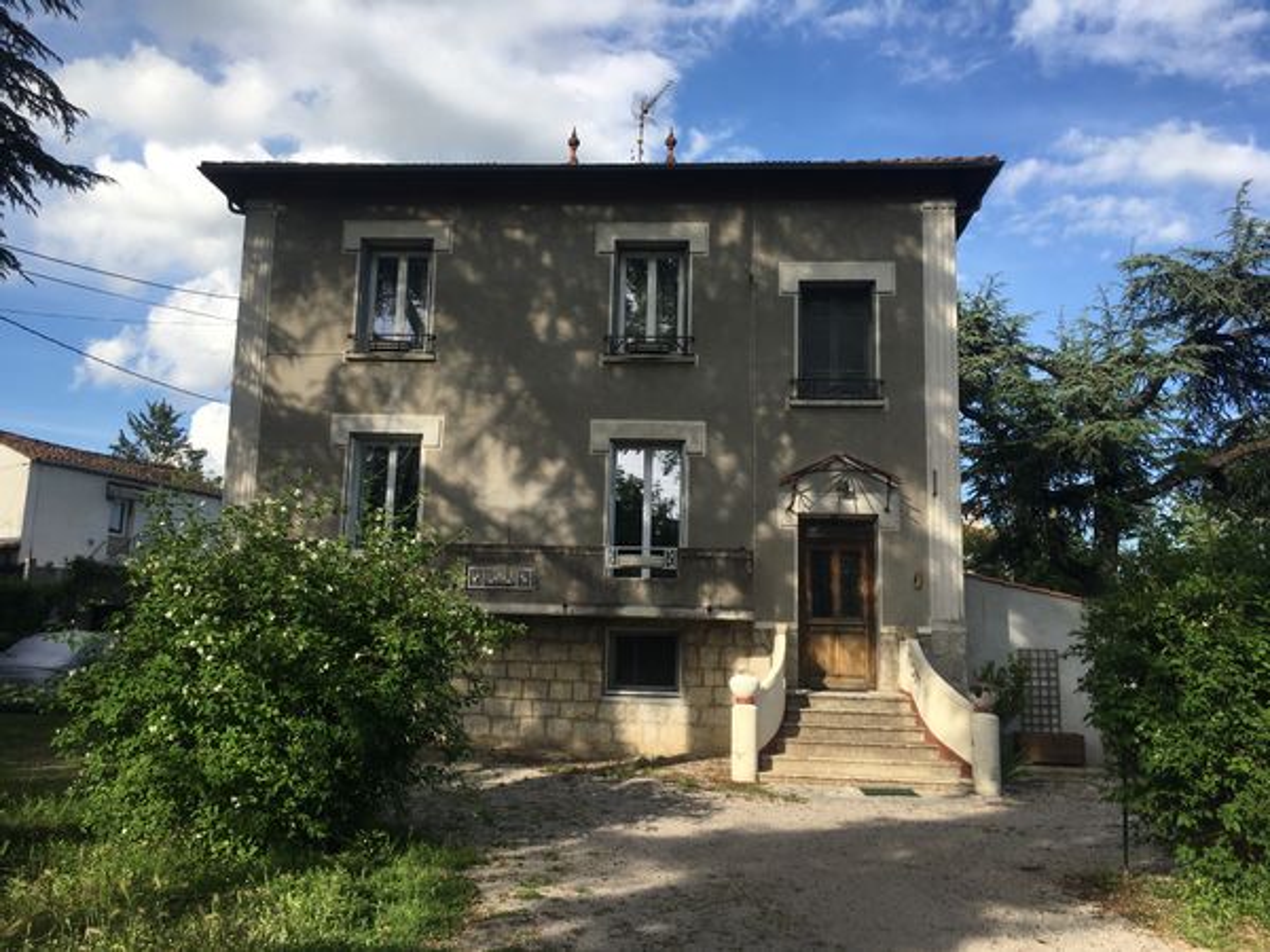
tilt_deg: +9.1
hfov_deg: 61.7
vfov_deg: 48.2
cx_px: 635
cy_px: 476
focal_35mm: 29
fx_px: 1064
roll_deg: -1.2
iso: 25
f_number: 2.2
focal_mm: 4.15
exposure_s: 1/1099
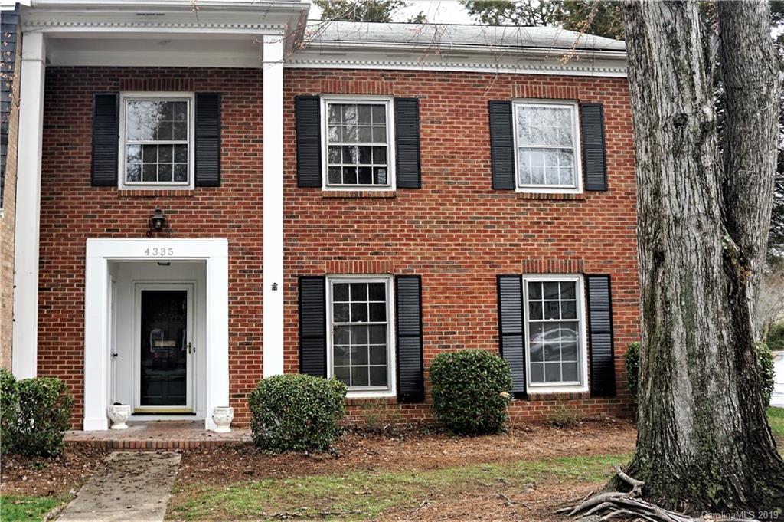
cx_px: 392
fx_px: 620
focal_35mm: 28
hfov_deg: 64.6
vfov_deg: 45.6
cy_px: 261
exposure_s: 1/60
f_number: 4
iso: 100
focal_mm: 19
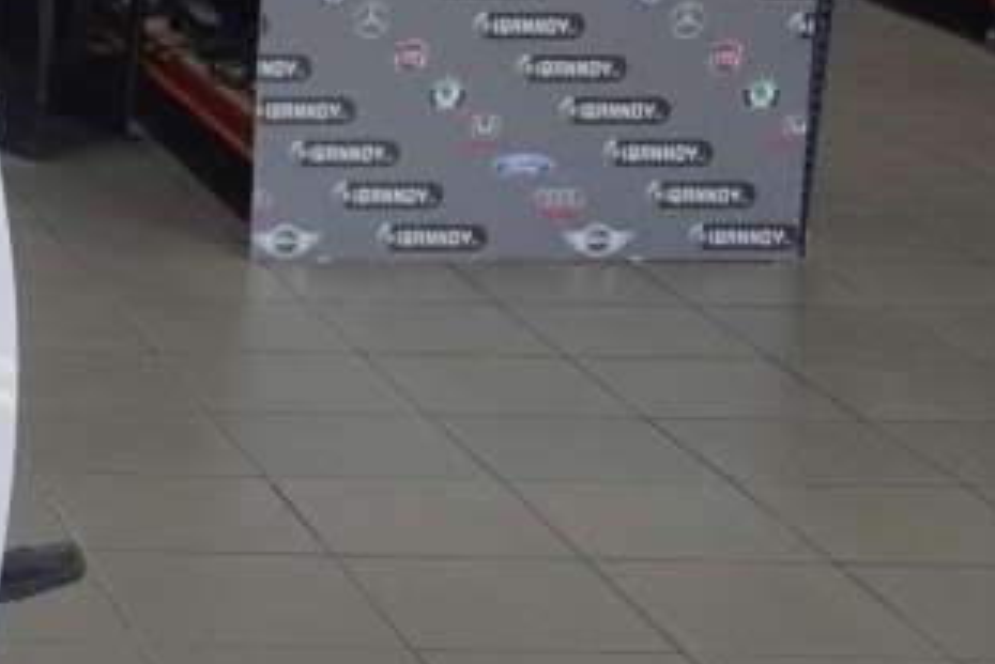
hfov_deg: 15.5
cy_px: 213
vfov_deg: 11.7
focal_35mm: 117
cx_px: -664
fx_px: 3235
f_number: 4
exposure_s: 1/160
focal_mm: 22
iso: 1250
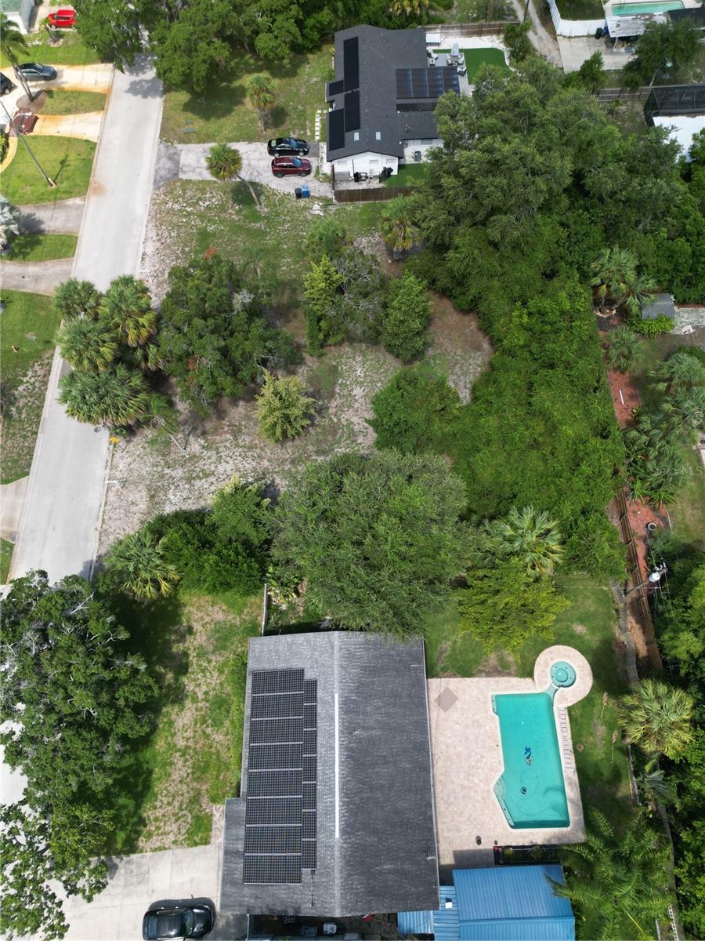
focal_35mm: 24
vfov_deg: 71.6
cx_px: 352
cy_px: 470
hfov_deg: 56.8
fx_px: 652
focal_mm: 6.72
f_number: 1.7
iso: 140
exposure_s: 1/640
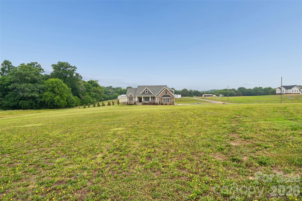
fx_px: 190
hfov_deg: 77.1
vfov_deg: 55.9
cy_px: 100
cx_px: 151
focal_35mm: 23
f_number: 22
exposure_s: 1/5
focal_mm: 22.6
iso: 100
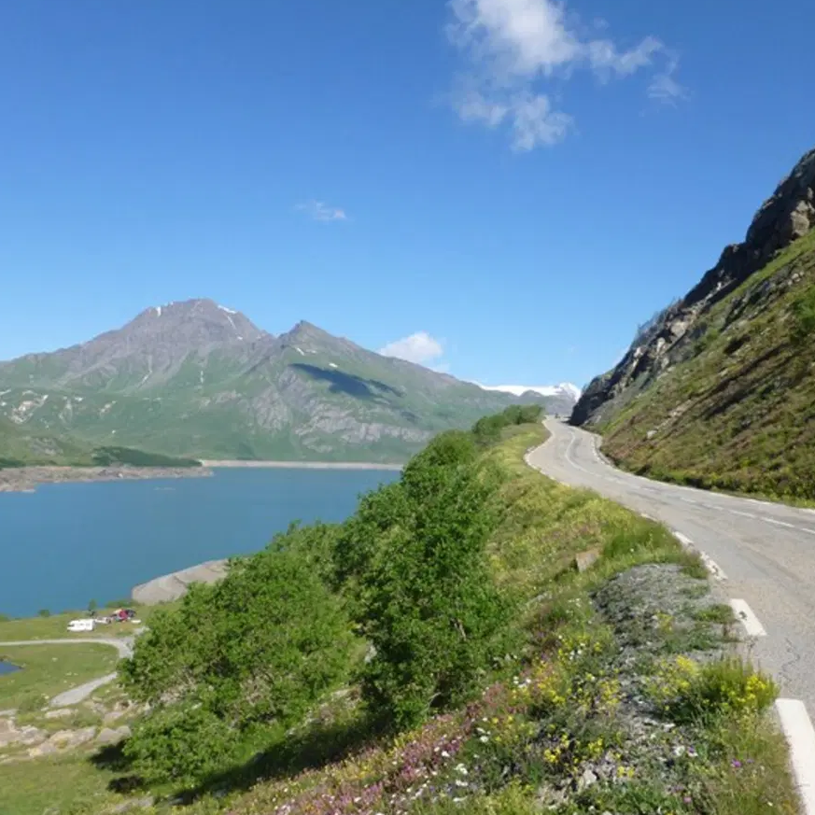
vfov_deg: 48.4
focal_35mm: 34
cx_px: 422
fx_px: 906
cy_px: 414
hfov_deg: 48.4
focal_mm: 5
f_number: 3.3
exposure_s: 1/1000
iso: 100
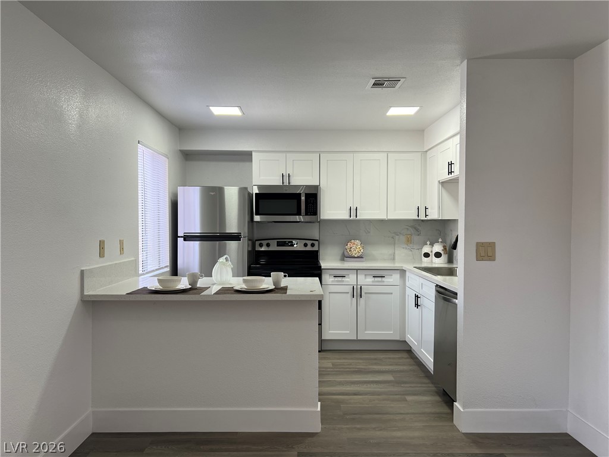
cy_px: 228
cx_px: 304
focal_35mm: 26
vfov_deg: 53.1
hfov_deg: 67.3
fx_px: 457
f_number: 1.5
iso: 50
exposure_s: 1/121
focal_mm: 5.7
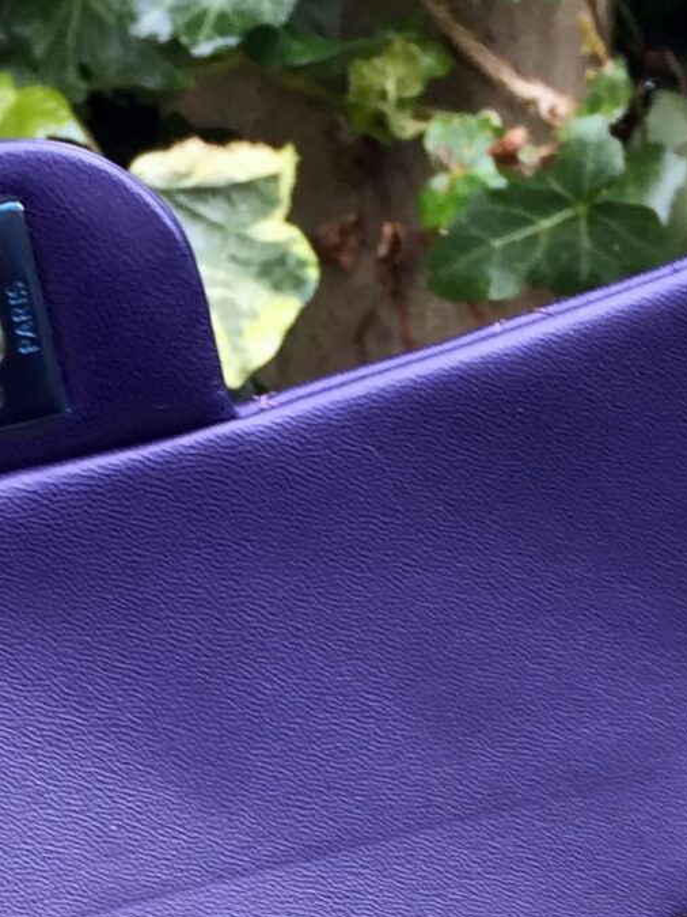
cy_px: 1195
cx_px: 304
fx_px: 2912
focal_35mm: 110
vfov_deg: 16.8
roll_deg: +1.3
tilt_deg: -18.8
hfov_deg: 13.5
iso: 32
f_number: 2.2
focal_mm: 4.15
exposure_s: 1/60
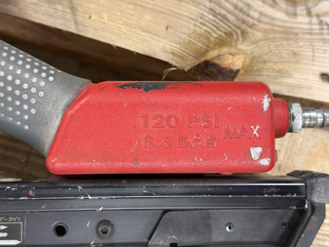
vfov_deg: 30.3
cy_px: 124
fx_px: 456
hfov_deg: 39.7
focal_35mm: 48
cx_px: 164
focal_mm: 6.76
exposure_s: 1/50
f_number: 1.78
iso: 250
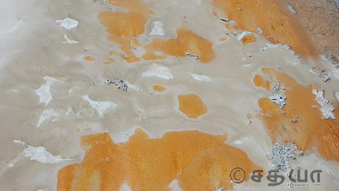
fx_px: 391
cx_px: 167
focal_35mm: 44
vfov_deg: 27.4
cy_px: 92
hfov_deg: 46.8
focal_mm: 27
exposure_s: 1/500
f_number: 11
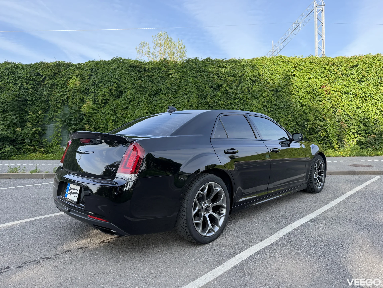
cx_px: 192
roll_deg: +2.7
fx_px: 266
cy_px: 144
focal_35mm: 24
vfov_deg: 56.8
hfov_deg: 71.6
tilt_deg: -2.3
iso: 100
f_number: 1.78
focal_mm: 6.76
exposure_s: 1/1250
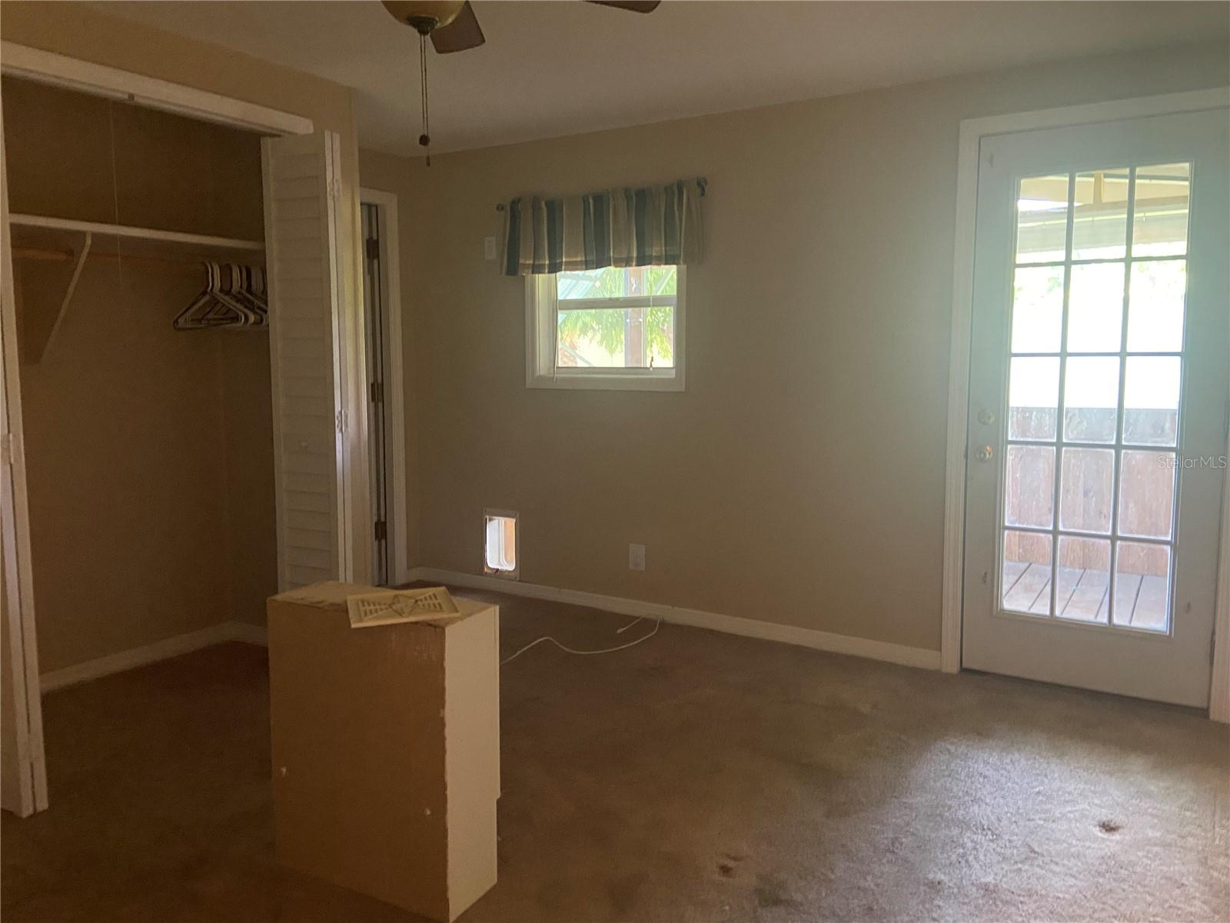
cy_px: 462
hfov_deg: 67.3
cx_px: 615
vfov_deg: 53.1
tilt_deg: -6.0
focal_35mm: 26
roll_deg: +1.1
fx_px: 924
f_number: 1.8
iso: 800
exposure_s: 1/30
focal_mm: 4.25
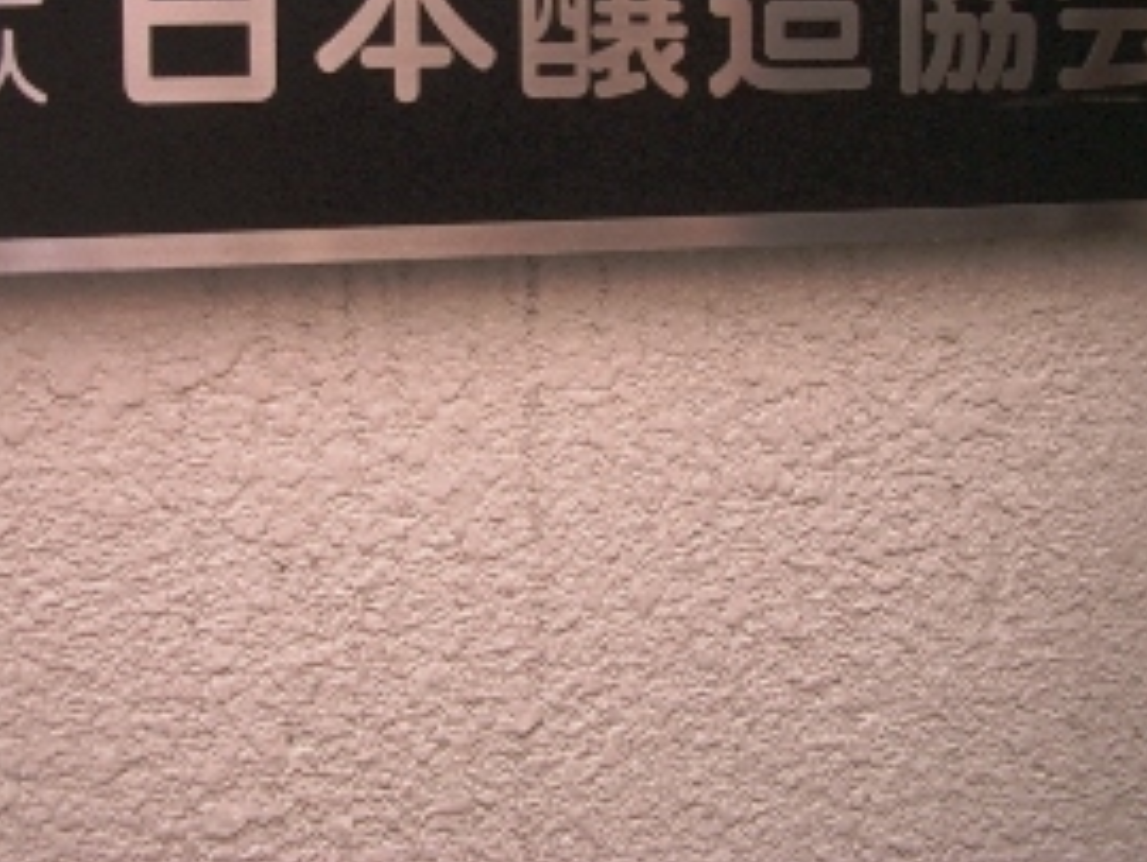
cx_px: 438
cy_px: 191
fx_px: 1924
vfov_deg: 24.9
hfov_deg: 33.1
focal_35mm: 58
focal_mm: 5.8
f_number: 2.6
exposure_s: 1/640
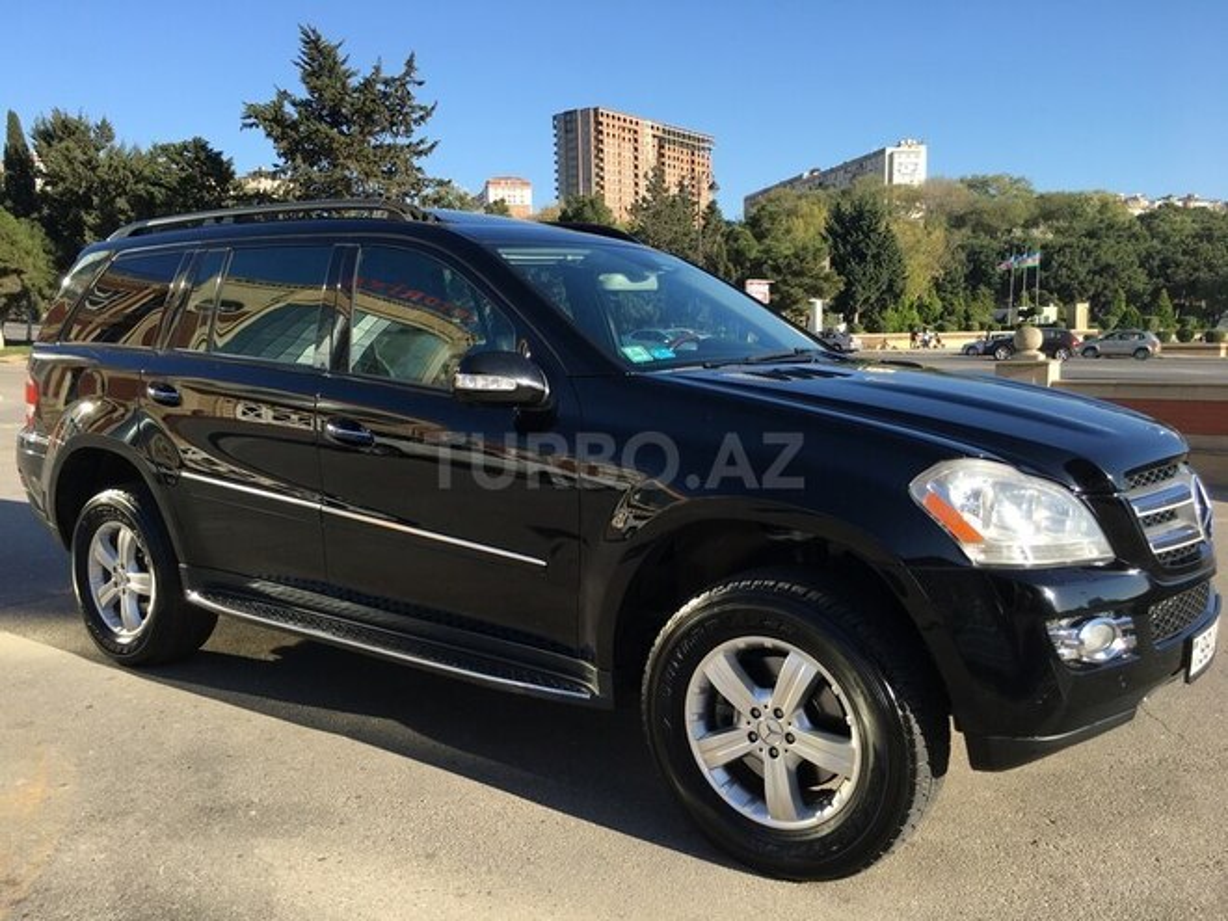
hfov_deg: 61.7
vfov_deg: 48.2
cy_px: 460
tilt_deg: -4.7
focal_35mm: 29
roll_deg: +0.1
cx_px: 614
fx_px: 1029
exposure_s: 1/668
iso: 25
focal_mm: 4.15
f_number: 2.2
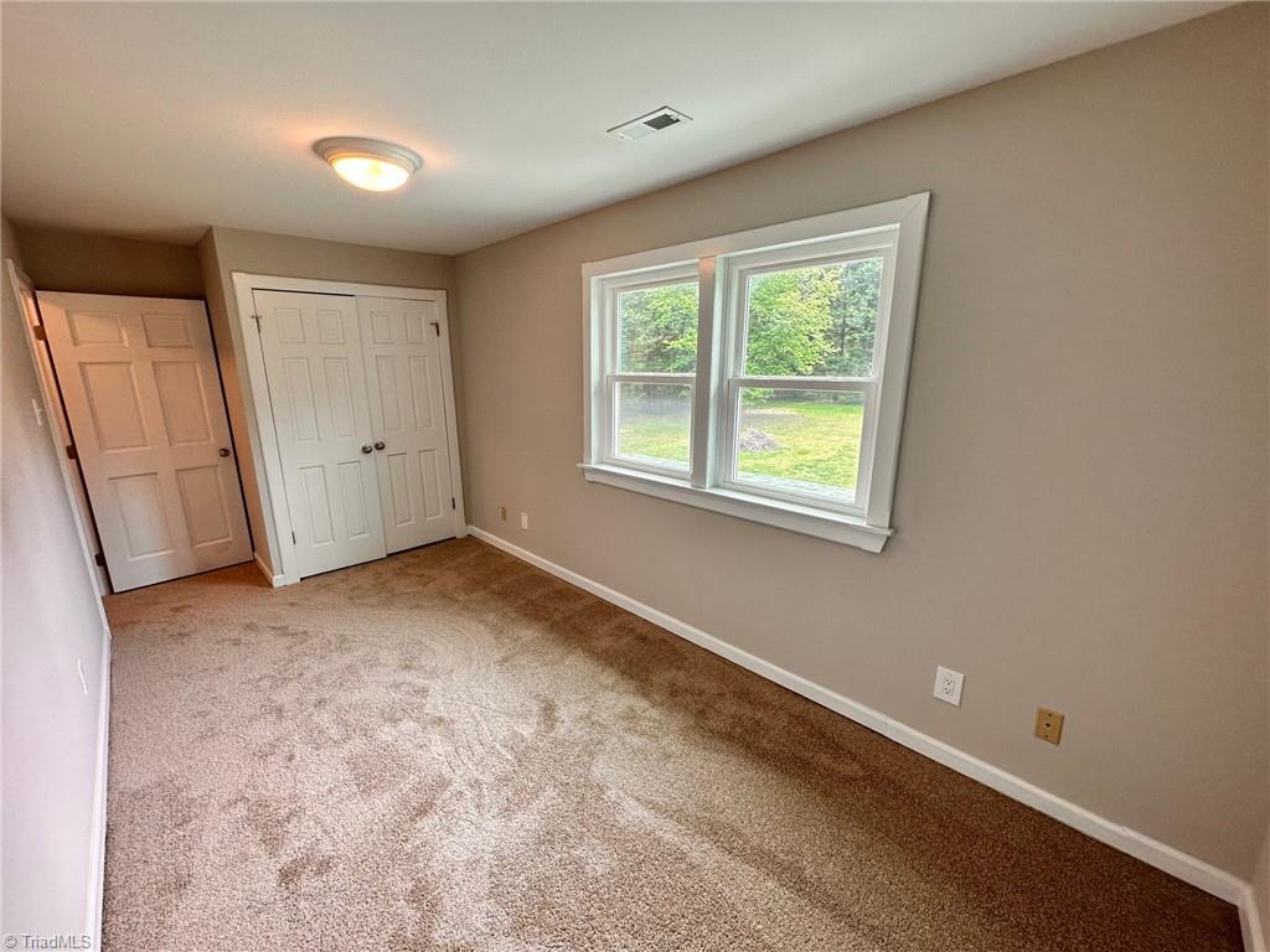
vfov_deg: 85.7
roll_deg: +0.6
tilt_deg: -13.2
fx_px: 514
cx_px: 635
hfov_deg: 102.1
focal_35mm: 14
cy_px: 476
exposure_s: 1/120
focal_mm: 2.22
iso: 80
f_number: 2.2
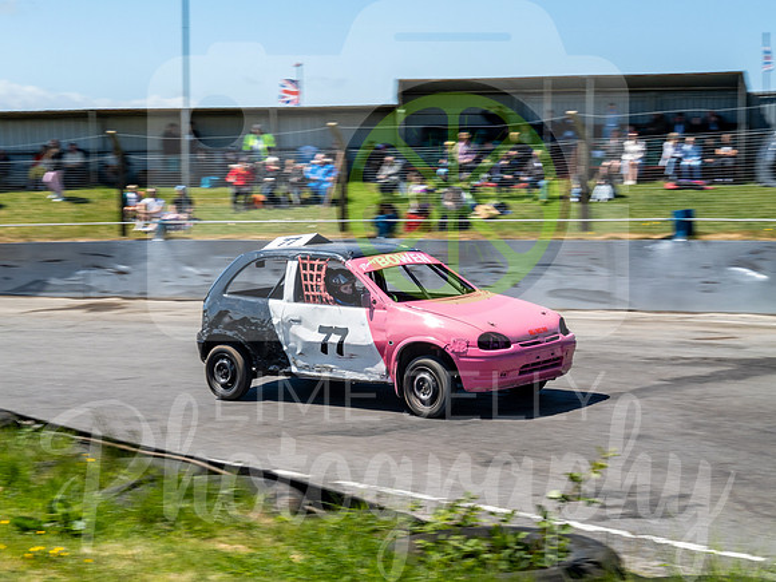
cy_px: 247
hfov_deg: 27.0
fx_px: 1607
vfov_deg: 20.5
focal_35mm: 72
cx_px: 263
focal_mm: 27
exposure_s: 1/160
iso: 100
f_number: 8
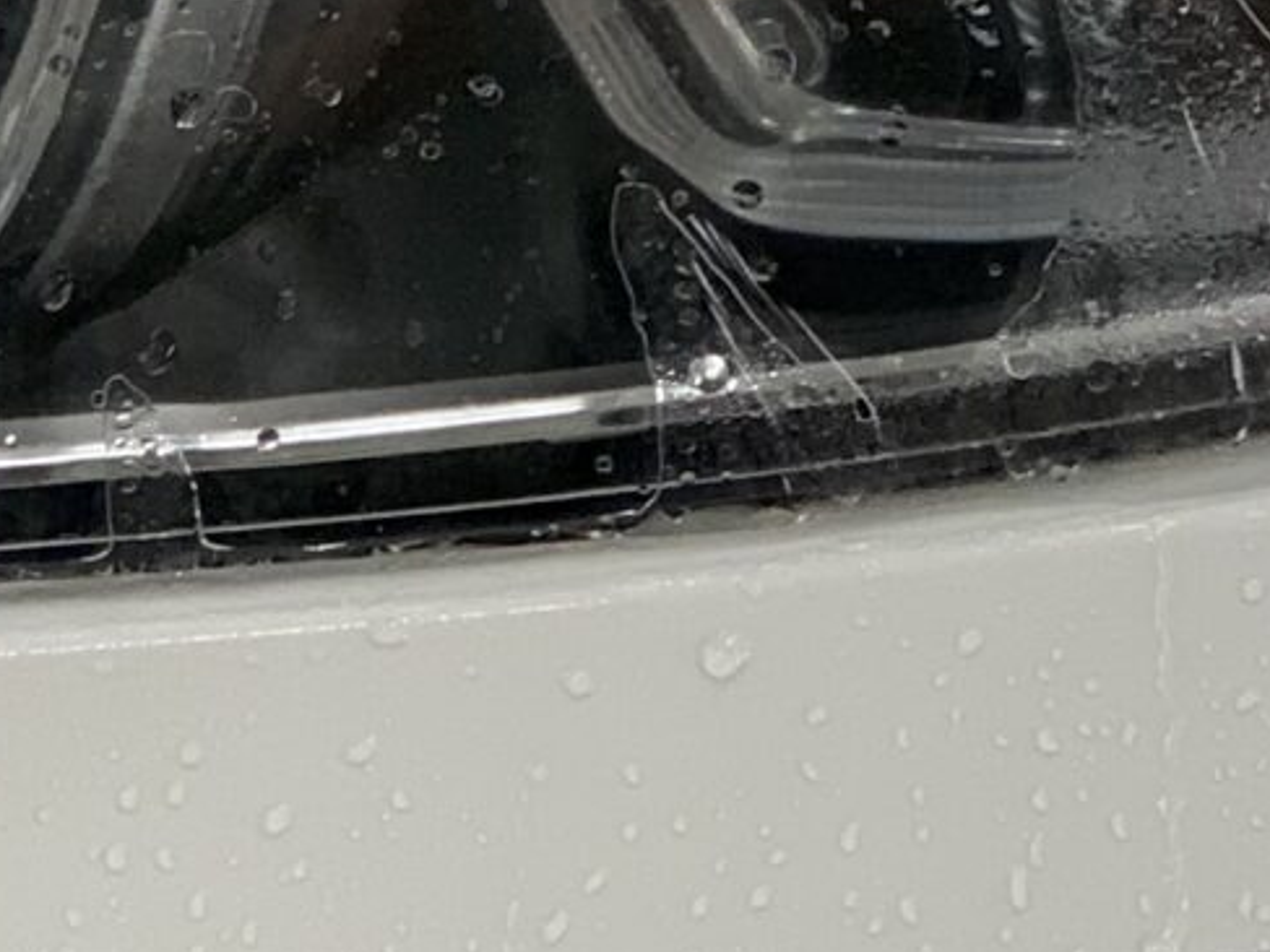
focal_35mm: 273
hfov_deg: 7.3
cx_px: 674
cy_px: -572
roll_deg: -1.9
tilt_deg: -8.9
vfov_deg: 5.4
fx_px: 10016
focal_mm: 6
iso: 64
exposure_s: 1/50
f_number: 2.4
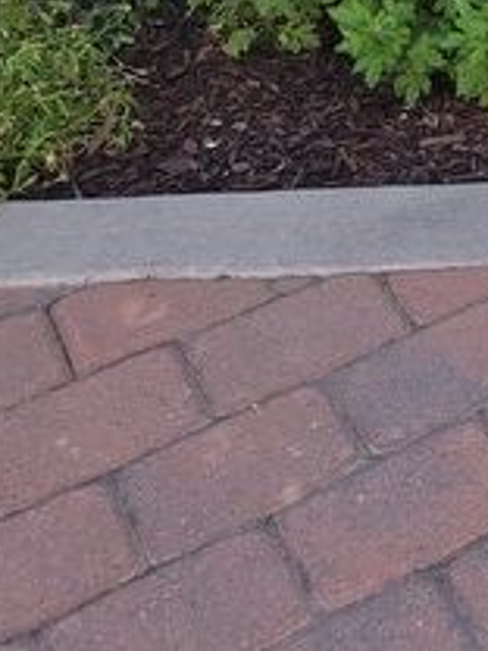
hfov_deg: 13.6
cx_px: 820
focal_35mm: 100
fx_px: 1880
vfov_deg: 16.4
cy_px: -523
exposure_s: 1/261
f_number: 1.8
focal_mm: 5.4
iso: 40
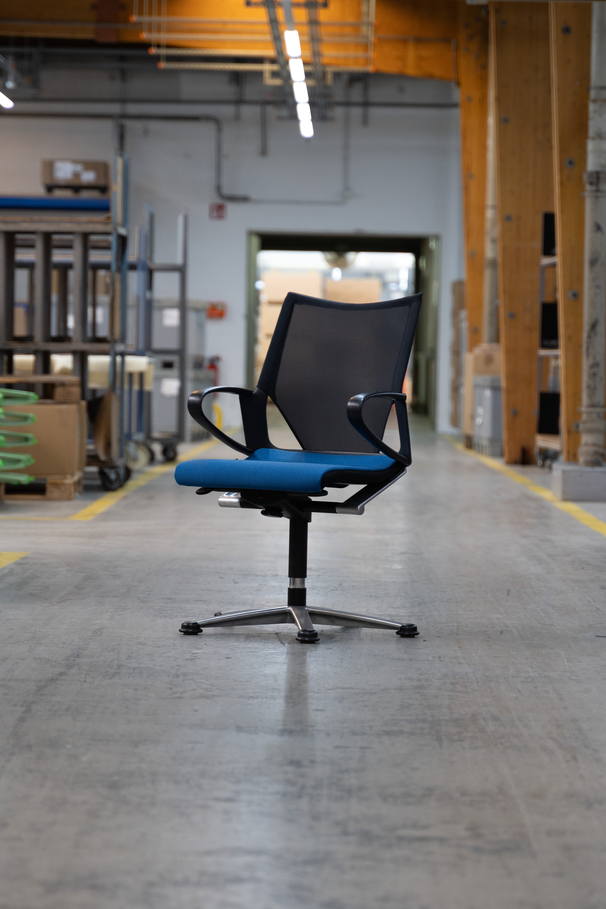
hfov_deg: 12.2
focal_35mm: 112
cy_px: 454
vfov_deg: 18.2
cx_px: 303
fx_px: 2840
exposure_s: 1/160
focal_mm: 75
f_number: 2.8
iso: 500
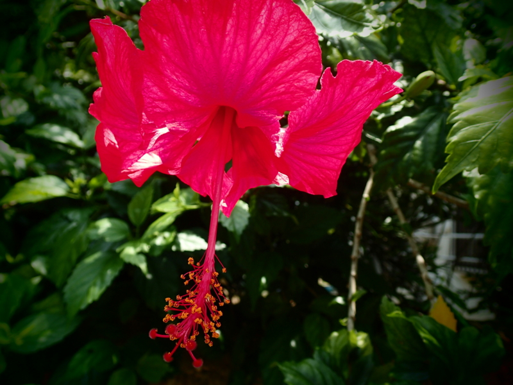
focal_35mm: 30
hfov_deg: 60.0
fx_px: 445
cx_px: 256
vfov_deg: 46.8
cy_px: 192
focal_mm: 5.5
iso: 100
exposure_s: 1/500
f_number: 3.2
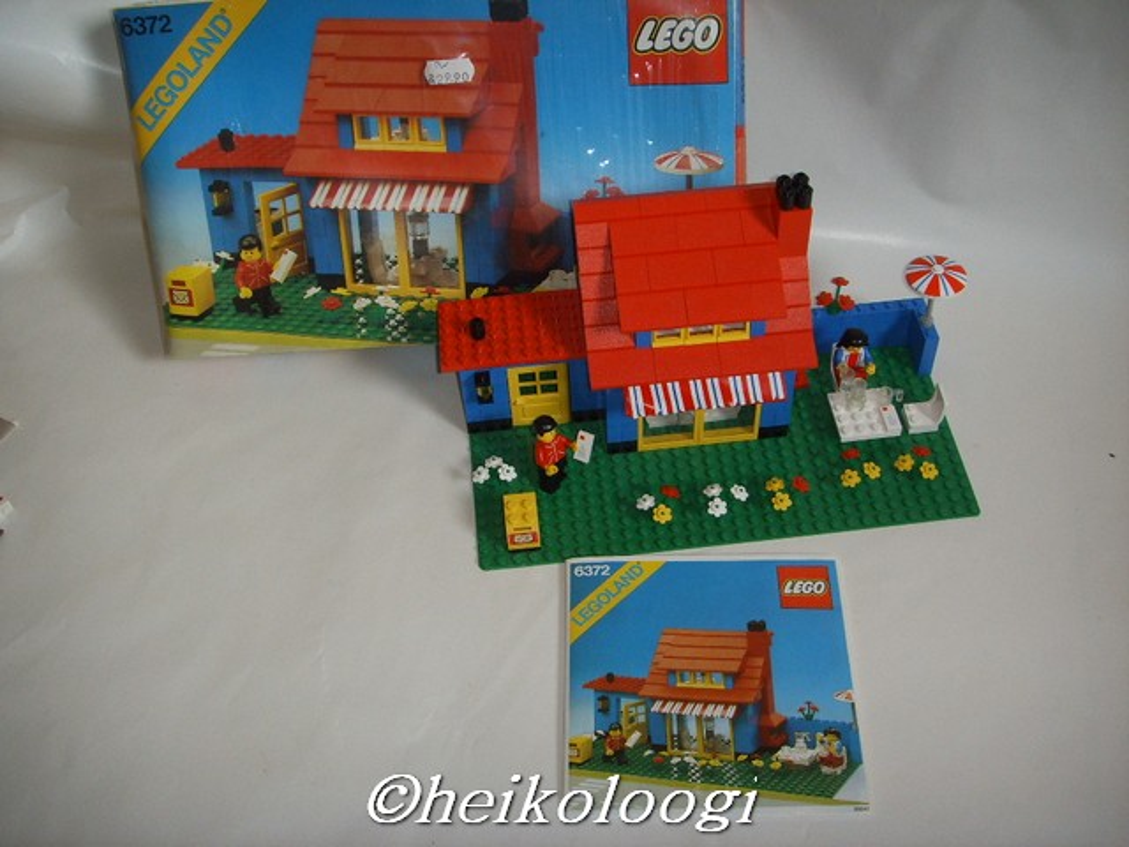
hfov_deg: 47.9
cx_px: 564
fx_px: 1272
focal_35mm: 39
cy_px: 424
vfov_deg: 36.8
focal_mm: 6.6
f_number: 3.5
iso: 100
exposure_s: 1/45
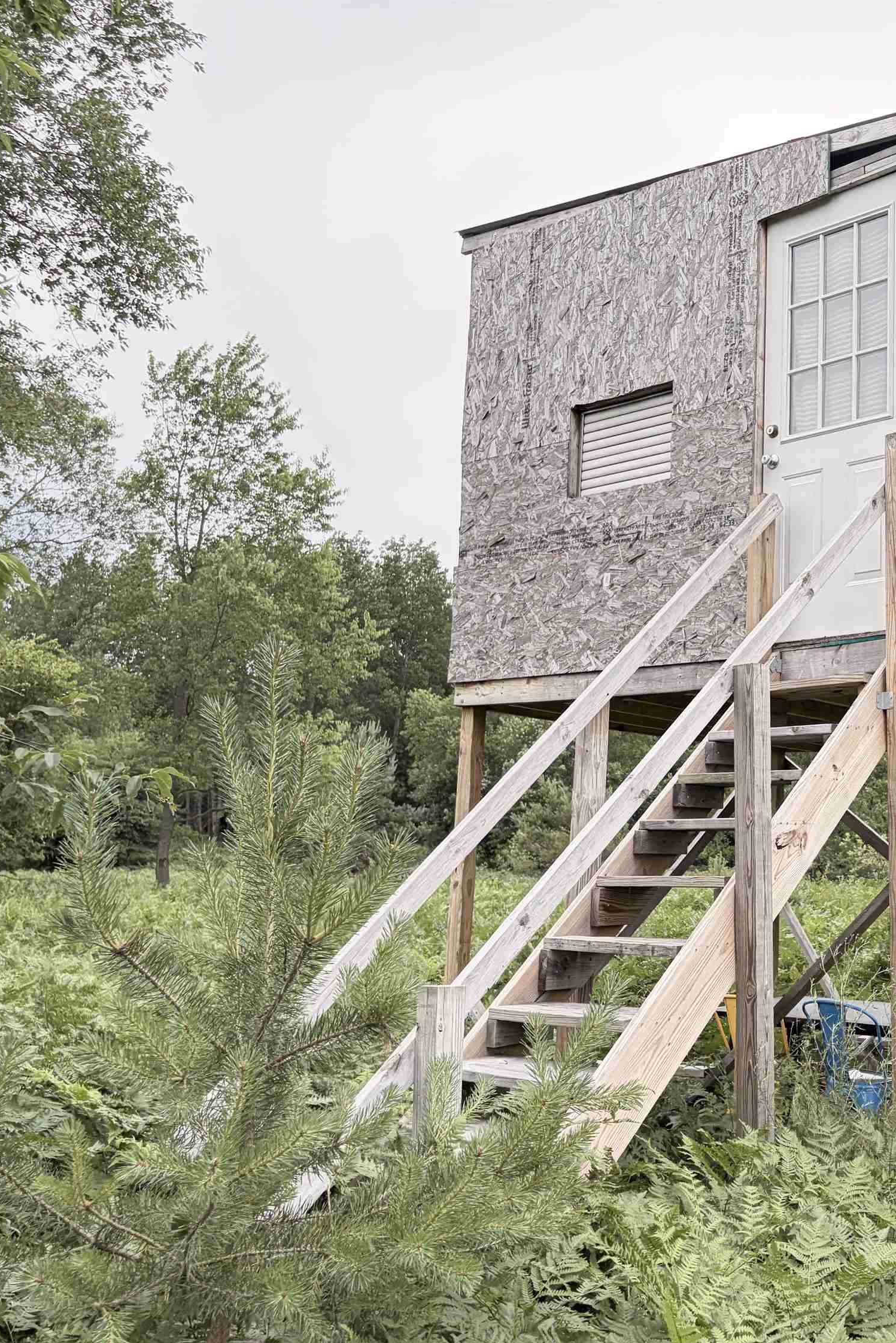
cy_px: 688
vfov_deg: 51.9
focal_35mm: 37
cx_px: 715
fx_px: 1381
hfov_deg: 34.8
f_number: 1.6
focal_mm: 5.96
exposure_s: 1/716
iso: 64
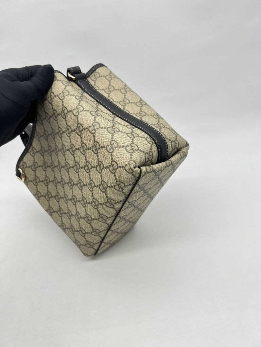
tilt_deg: -33.3
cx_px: 130
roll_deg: +6.8
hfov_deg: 53.1
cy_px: 174
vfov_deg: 67.3
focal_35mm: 26
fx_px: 261
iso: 32
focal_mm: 5.7
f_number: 1.5
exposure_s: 1/105
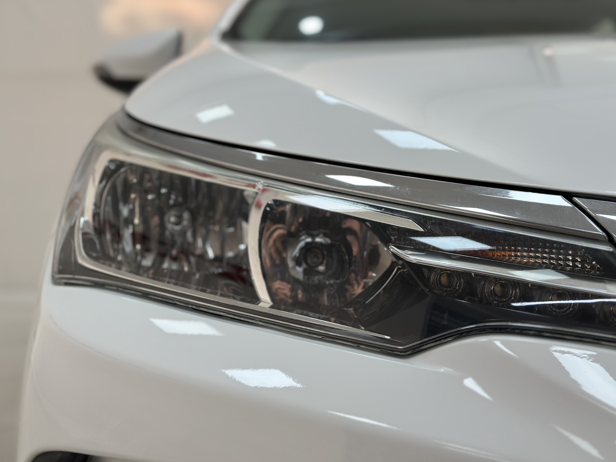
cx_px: 306
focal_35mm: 49
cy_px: 229
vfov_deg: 29.7
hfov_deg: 38.9
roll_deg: +0.1
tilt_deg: -2.4
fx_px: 872
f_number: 1.78
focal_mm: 6.86
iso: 64
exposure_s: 1/132
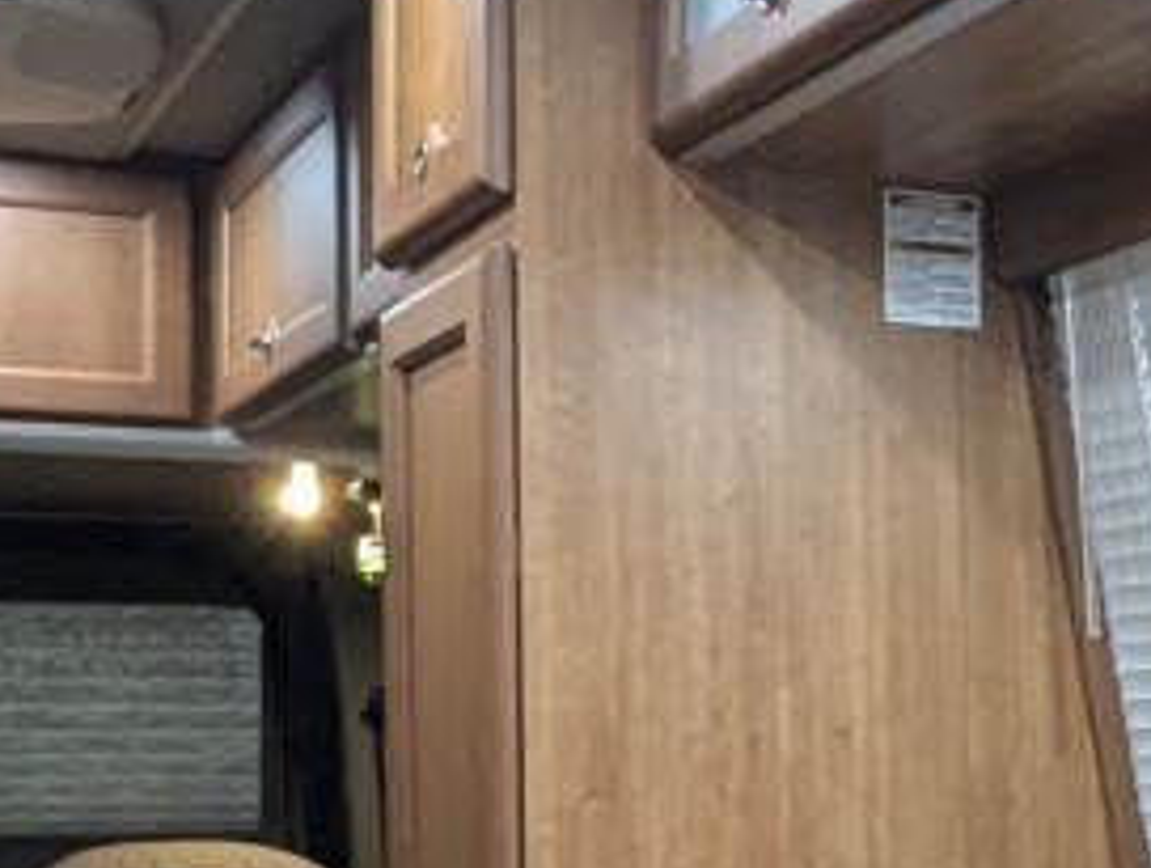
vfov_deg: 17.8
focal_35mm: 82
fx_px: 2731
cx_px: 1415
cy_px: 737
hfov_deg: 21.9
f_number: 2.2
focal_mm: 2.35
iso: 316
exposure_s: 1/27.1
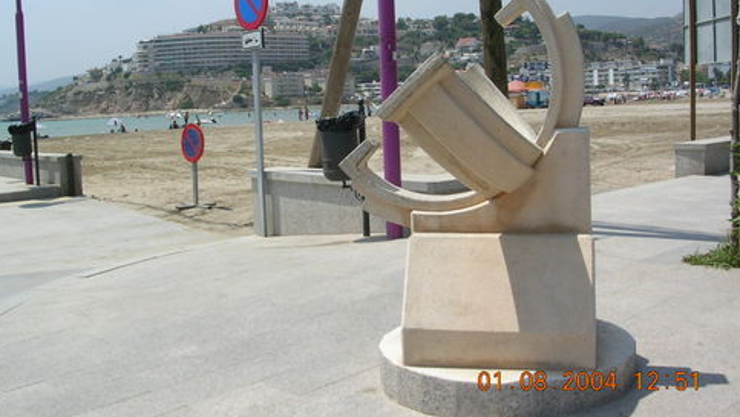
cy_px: 158
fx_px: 824
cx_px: 369
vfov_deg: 28.3
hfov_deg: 48.3
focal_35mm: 42
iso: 50
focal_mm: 5.8
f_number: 5.6
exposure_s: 1/398
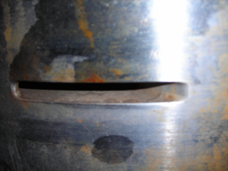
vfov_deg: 37.7
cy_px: 86
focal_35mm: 38
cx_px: 114
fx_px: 250
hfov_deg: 49.0
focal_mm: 6.3
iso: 50
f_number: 3.2
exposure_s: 1/60.1
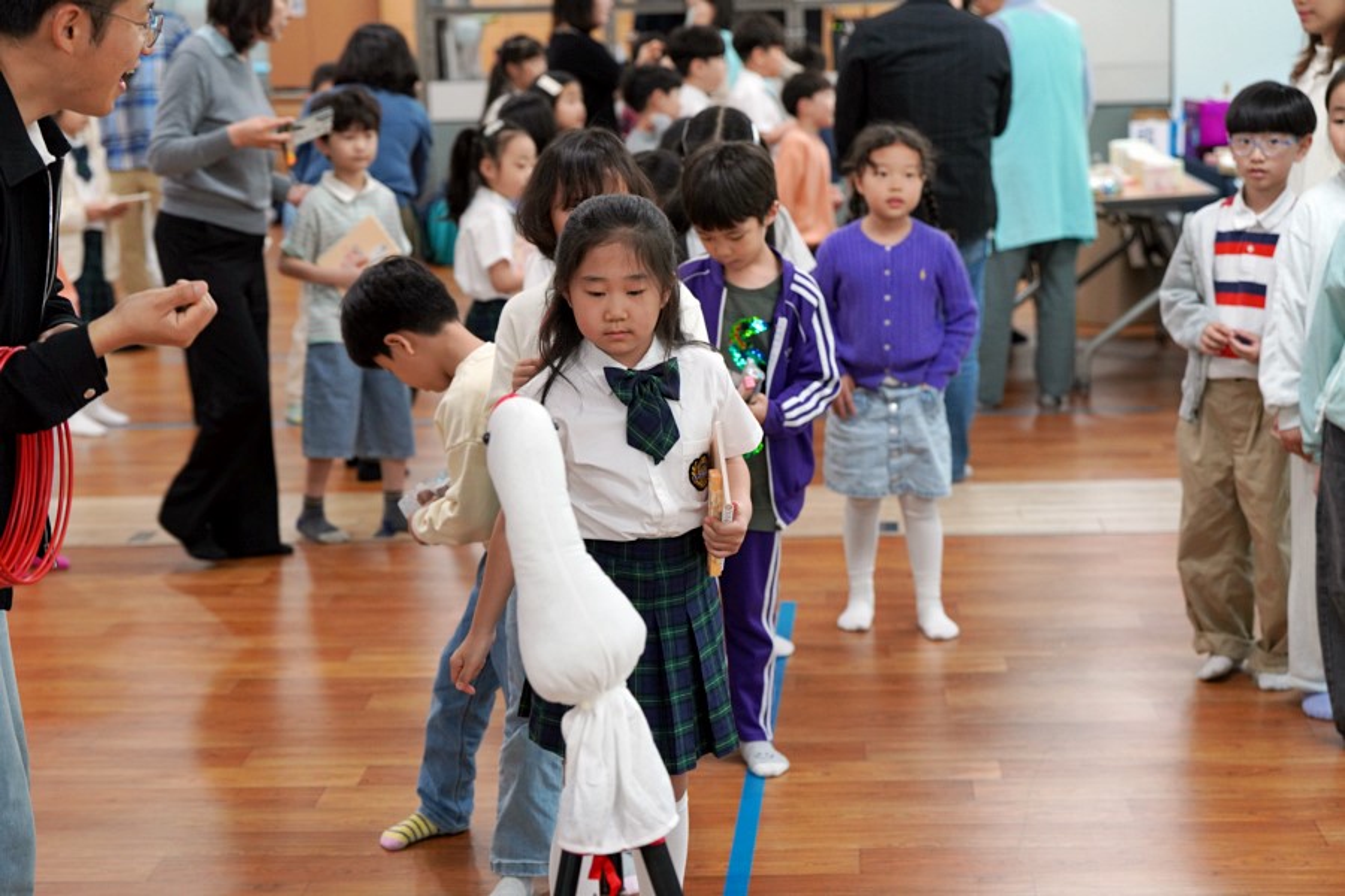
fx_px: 2615
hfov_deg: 28.8
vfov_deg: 19.5
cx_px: 672
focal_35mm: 70
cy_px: 448
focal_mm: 70
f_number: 4
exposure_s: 1/160
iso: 1250
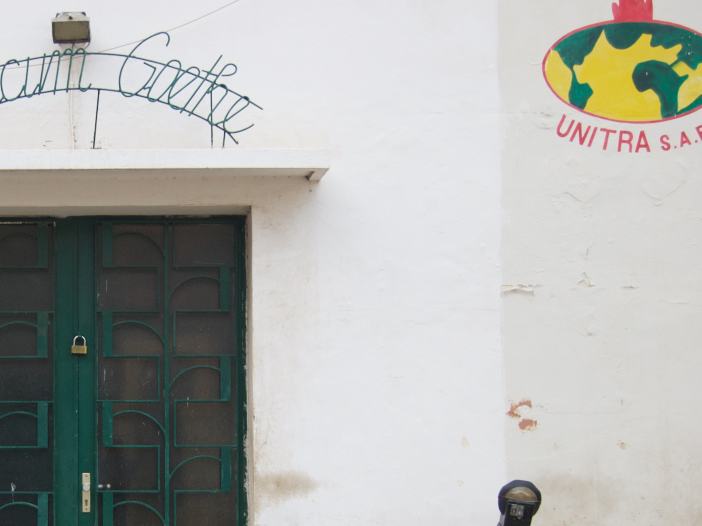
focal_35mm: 67
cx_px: 97
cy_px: 382
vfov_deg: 21.8
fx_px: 1359
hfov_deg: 28.1
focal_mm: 26
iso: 450
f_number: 4
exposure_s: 1/30
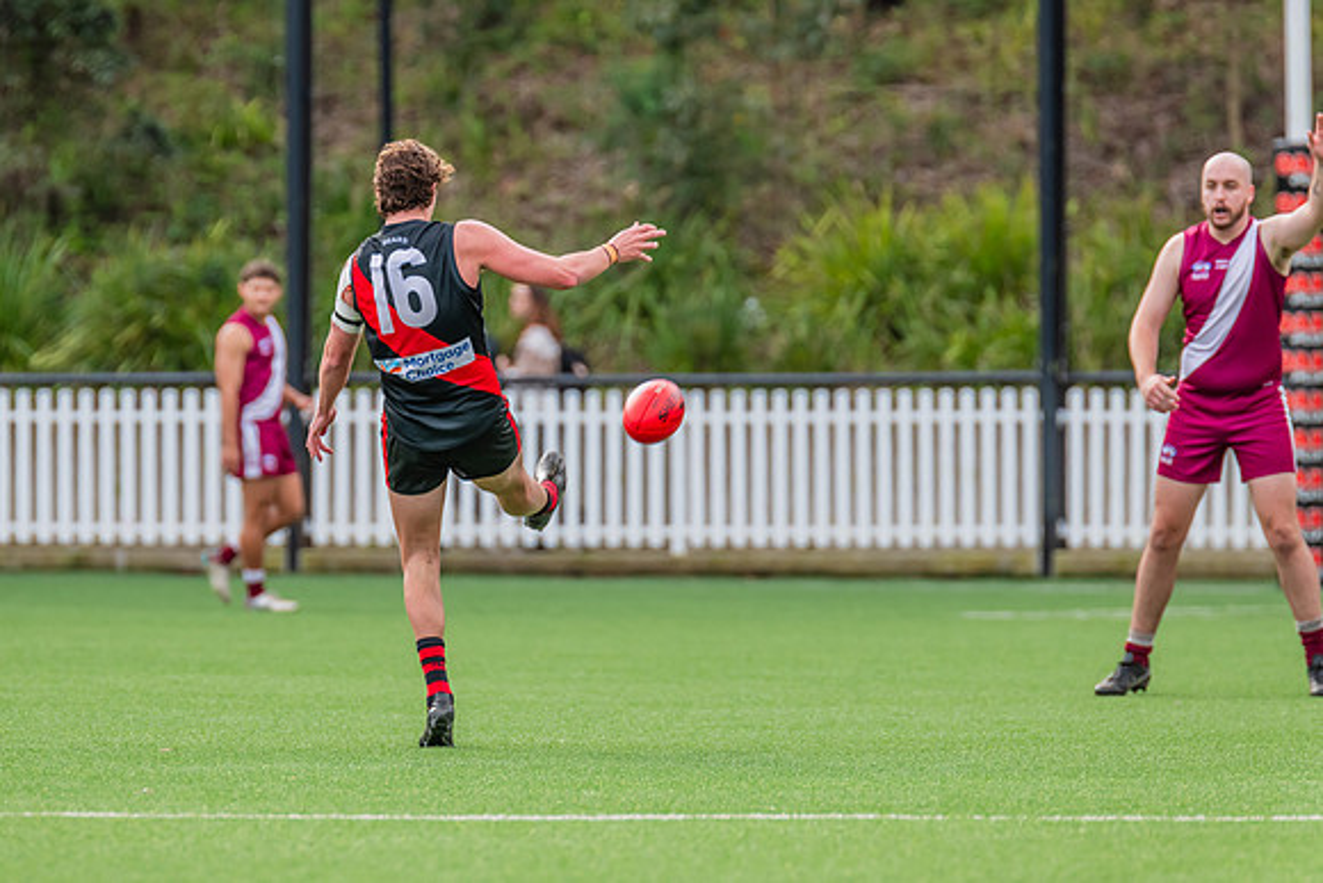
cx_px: 483
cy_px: 420
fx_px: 19781
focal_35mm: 538
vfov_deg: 2.6
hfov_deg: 3.8
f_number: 5.6
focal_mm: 420
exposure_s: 1/1250
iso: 800
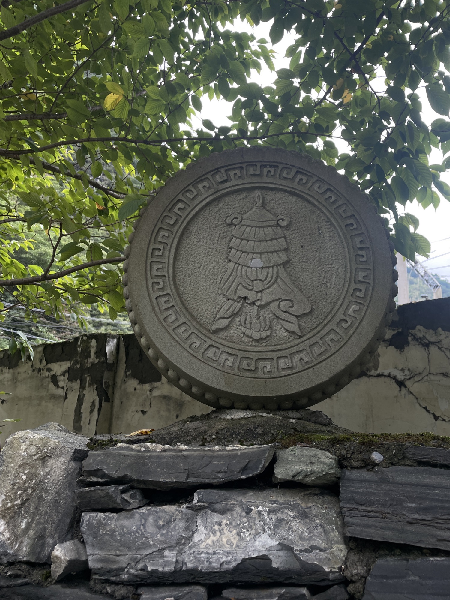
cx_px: 225
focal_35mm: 26
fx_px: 451
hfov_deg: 53.1
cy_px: 300
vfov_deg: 67.3
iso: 32
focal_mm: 4.2
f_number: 1.6
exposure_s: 1/367
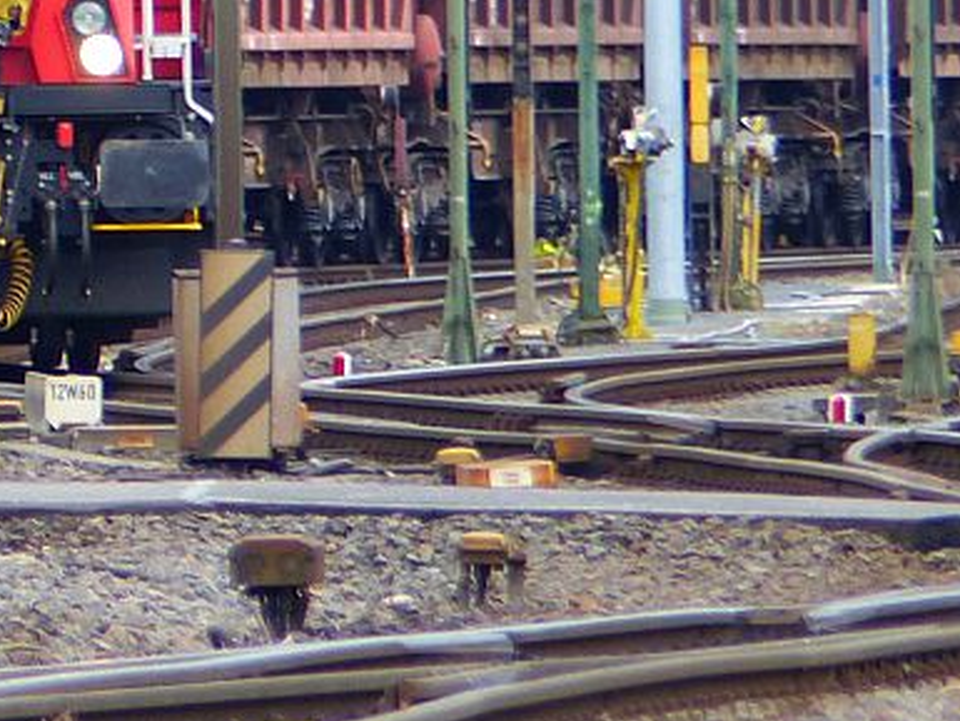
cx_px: 324
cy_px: -120
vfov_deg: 0.8
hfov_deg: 1.1
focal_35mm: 1869
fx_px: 51849
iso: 125
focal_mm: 108
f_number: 2.8
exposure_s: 1/125
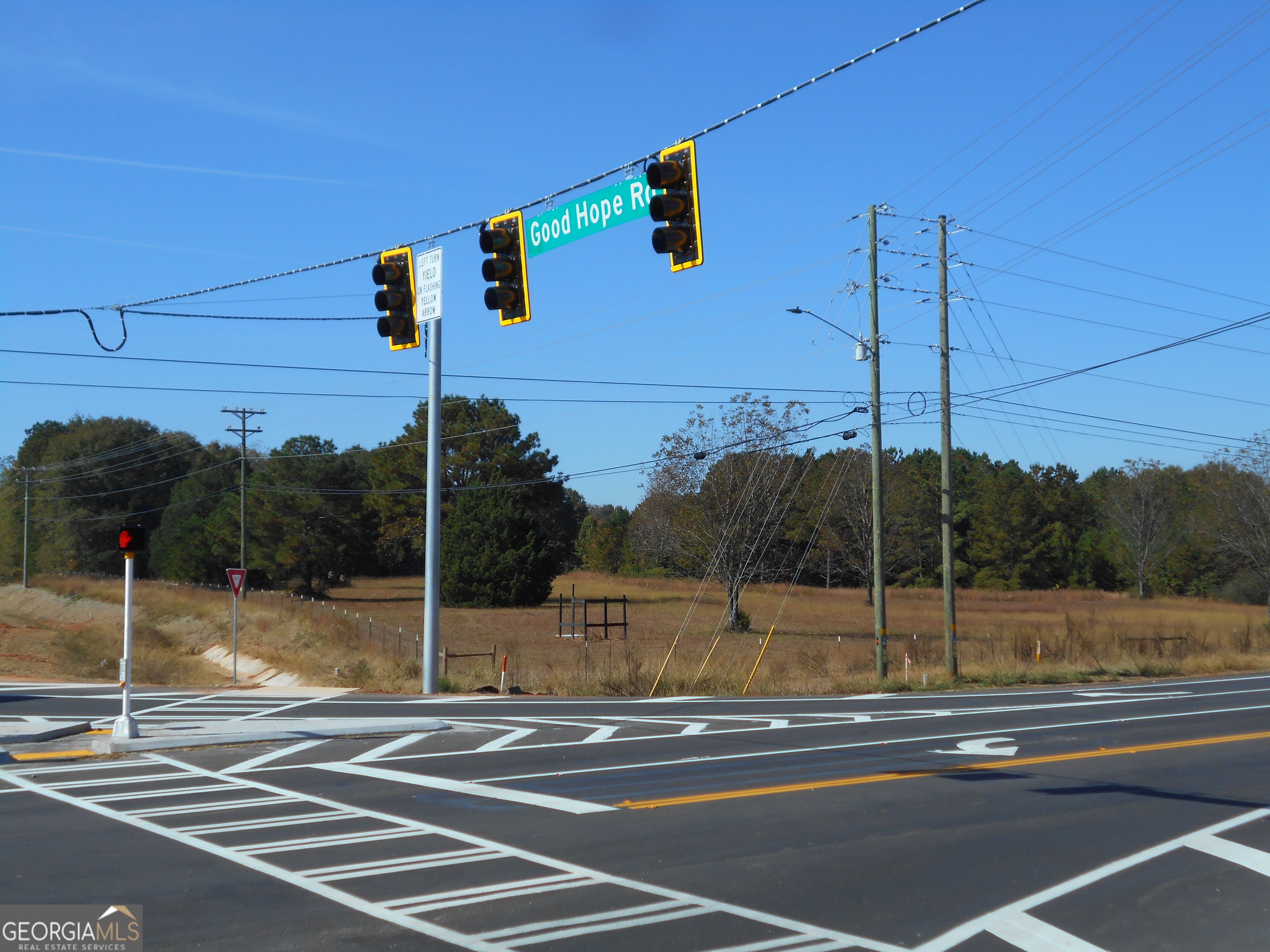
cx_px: 635
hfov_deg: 38.9
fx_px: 1798
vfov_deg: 29.7
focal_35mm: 49
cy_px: 476
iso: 80
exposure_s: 1/800
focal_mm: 8.8
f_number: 4.5
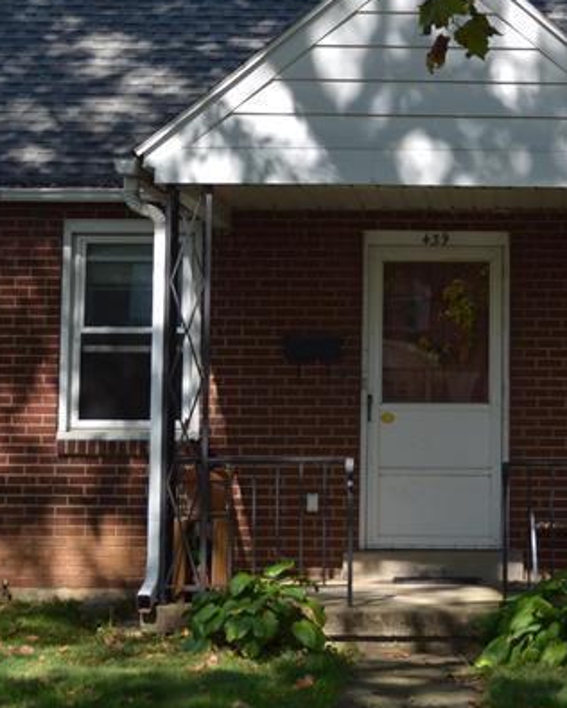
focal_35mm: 93
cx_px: 495
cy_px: 195
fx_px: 1951
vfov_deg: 20.5
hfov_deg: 16.4
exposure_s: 1/400
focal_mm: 24
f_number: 4
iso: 100
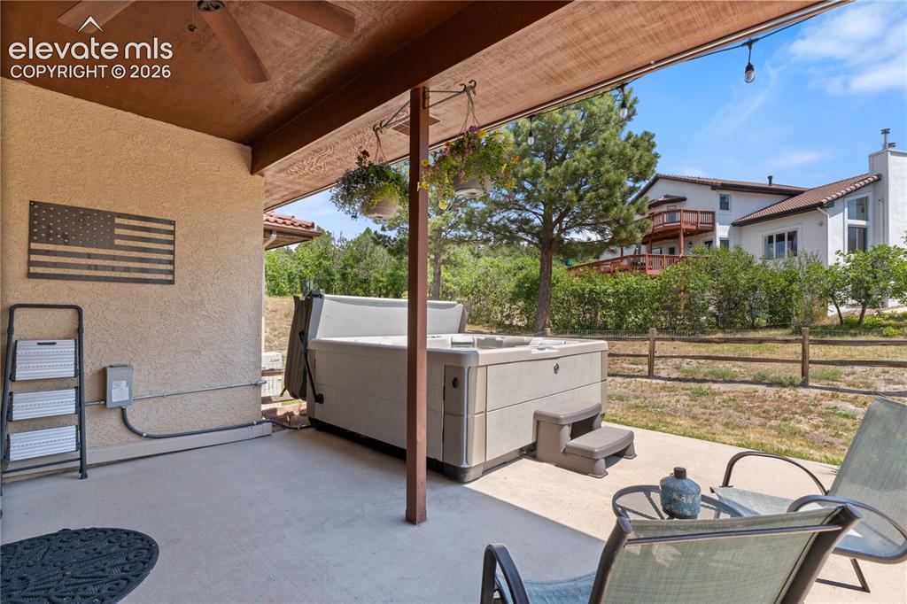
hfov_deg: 95.5
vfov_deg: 72.5
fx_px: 412
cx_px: 454
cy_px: 302
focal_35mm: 16
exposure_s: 1/250
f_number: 8
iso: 400
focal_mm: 10.9
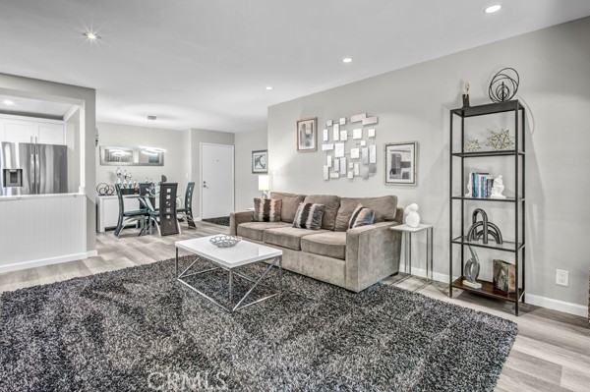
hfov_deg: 96.8
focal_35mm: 16
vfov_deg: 73.6
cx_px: 298
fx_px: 262
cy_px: 186
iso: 400
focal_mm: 10
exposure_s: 1/3.33
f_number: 8
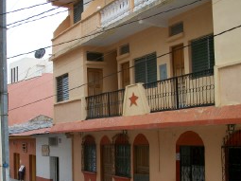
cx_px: 81
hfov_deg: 34.6
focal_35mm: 55
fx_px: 383
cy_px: 139
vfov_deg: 26.2
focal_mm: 6.3
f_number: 3.1
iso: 80
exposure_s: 1/250
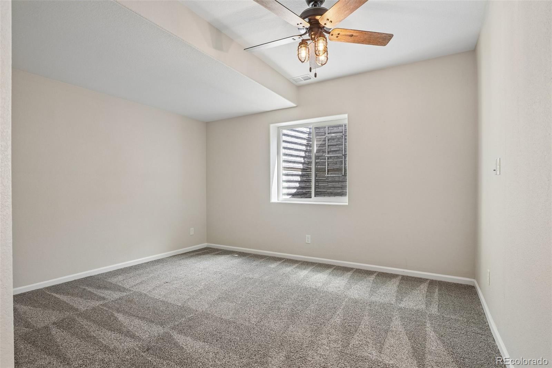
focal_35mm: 16
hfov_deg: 95.0
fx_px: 253
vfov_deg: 72.0
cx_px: 276
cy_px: 184
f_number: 8
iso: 500
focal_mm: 11
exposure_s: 1/30
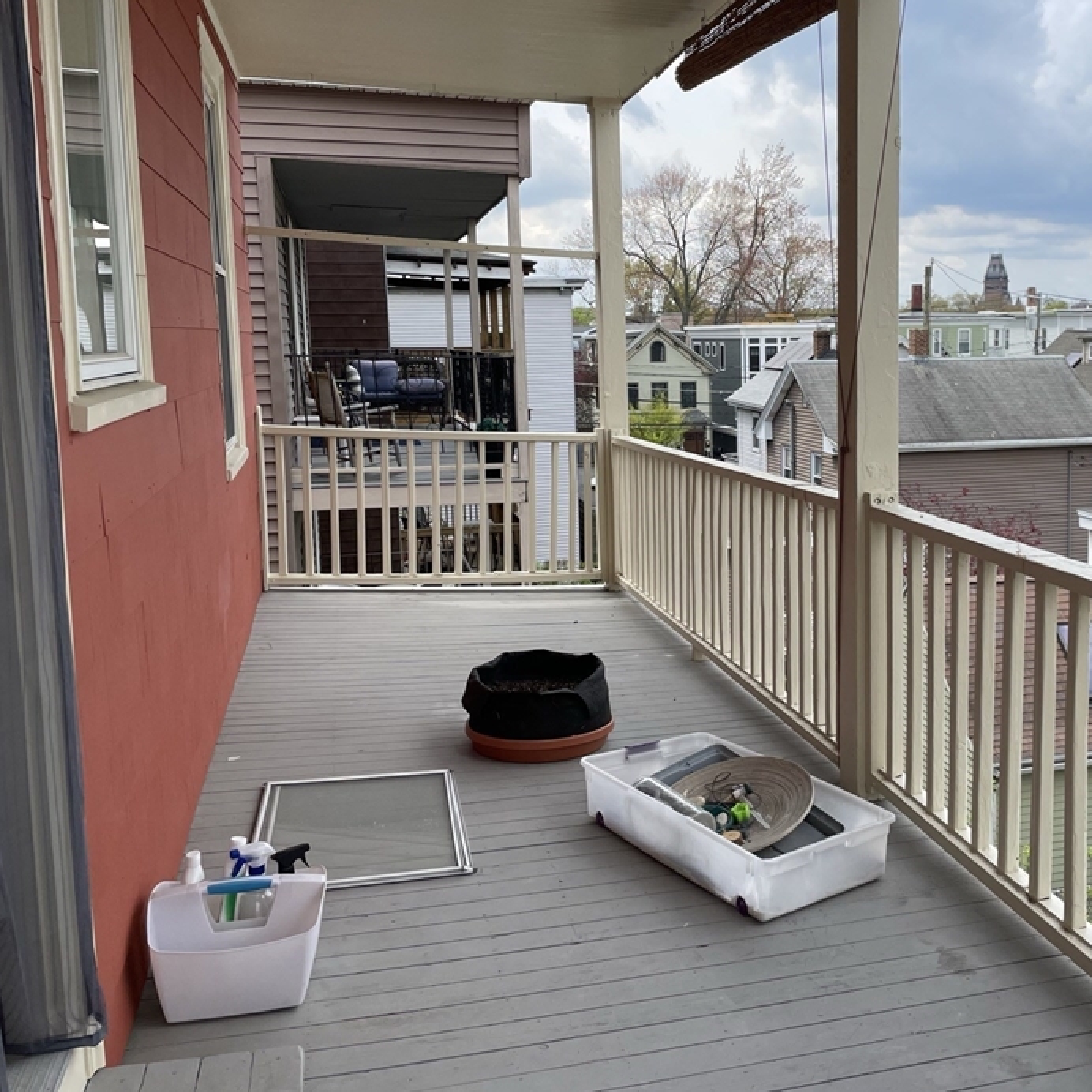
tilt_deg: -7.0
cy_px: 492
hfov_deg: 47.5
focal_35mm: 34
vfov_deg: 48.4
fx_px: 1213
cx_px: 745
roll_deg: +1.0
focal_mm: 4.2
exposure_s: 1/2020
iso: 32
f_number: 1.6
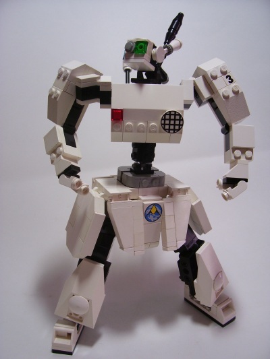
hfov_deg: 41.8
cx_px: 135
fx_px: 353
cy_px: 180
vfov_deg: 53.9
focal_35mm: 34
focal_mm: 5.6
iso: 80
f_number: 2.7
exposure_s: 1/30
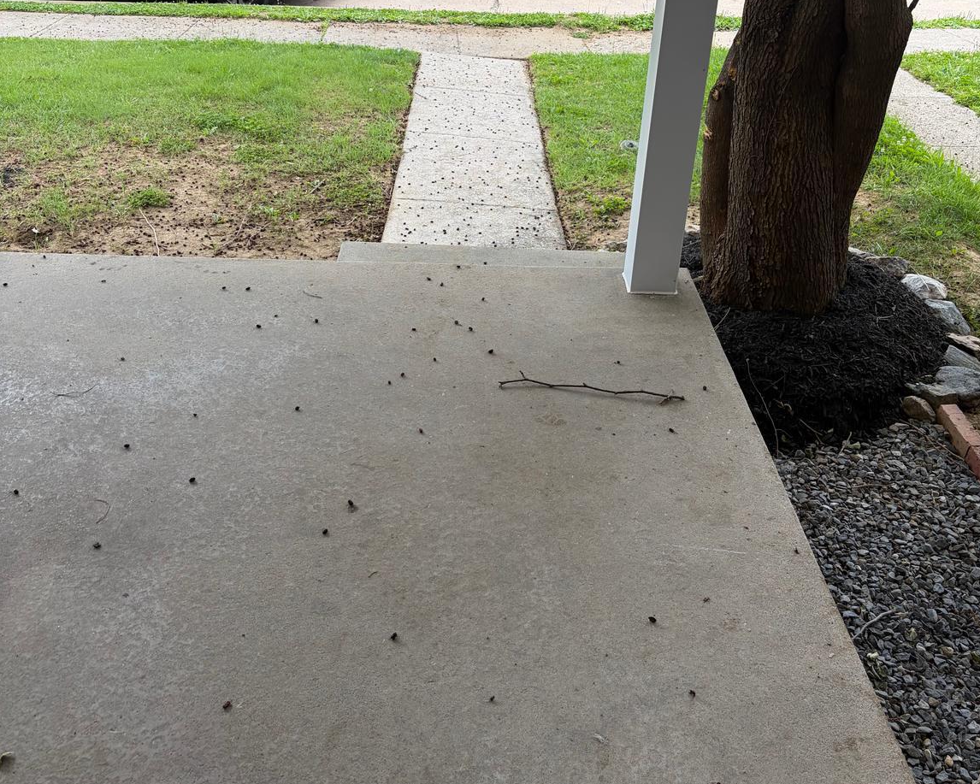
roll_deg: -2.1
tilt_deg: -26.3
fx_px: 986
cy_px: 250
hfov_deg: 52.8
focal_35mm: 34
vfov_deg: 42.7
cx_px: 491
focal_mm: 5.96
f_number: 1.6
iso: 40
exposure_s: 1/218
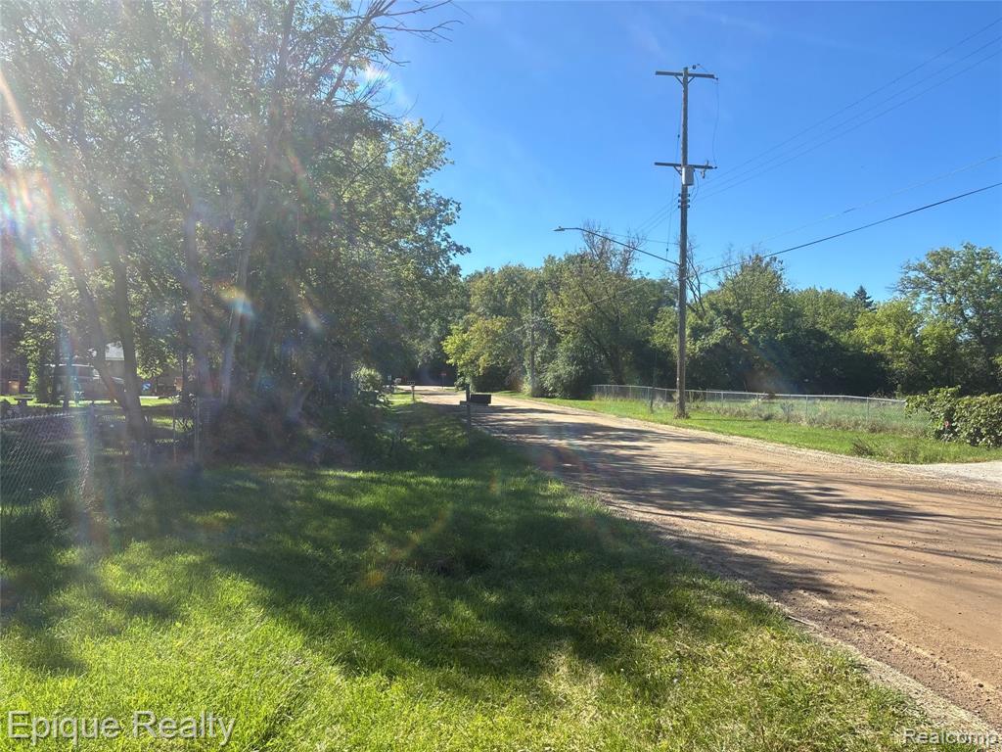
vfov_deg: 53.1
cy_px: 376
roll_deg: -3.9
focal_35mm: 26
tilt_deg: -0.4
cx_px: 501
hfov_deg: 67.3
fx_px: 753
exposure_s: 1/2288
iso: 50
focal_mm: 5.96
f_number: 1.6
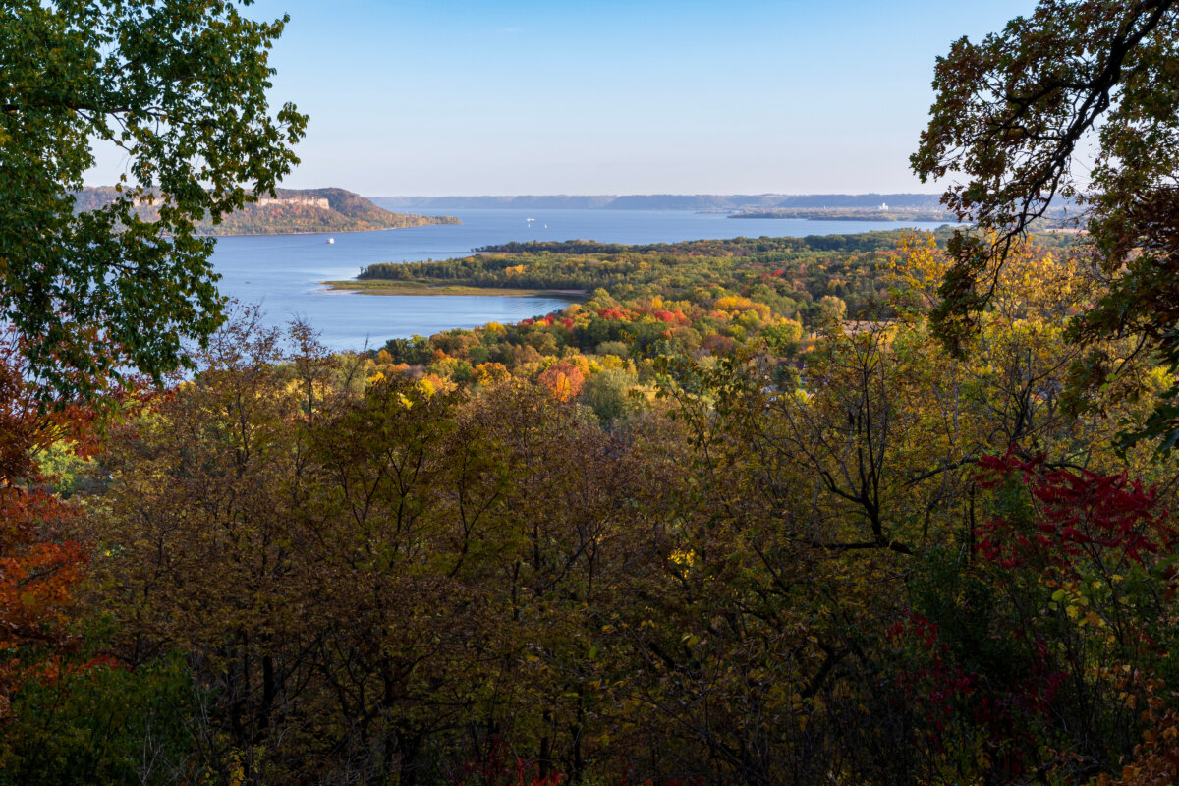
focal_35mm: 45
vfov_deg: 29.9
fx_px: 1474
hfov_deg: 43.6
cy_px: 393
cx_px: 590
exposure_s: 1/50
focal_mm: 30
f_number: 11
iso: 100
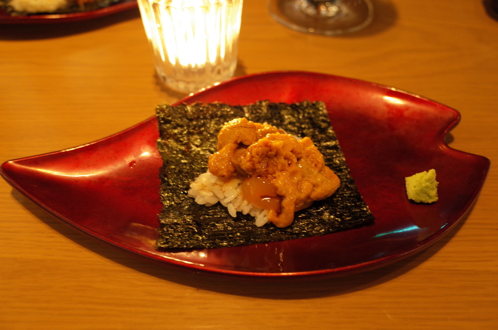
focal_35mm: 28
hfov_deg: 65.6
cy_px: 165
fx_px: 386
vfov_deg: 46.2
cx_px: 249
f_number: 3.2
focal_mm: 18.3
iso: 800
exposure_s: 1/6
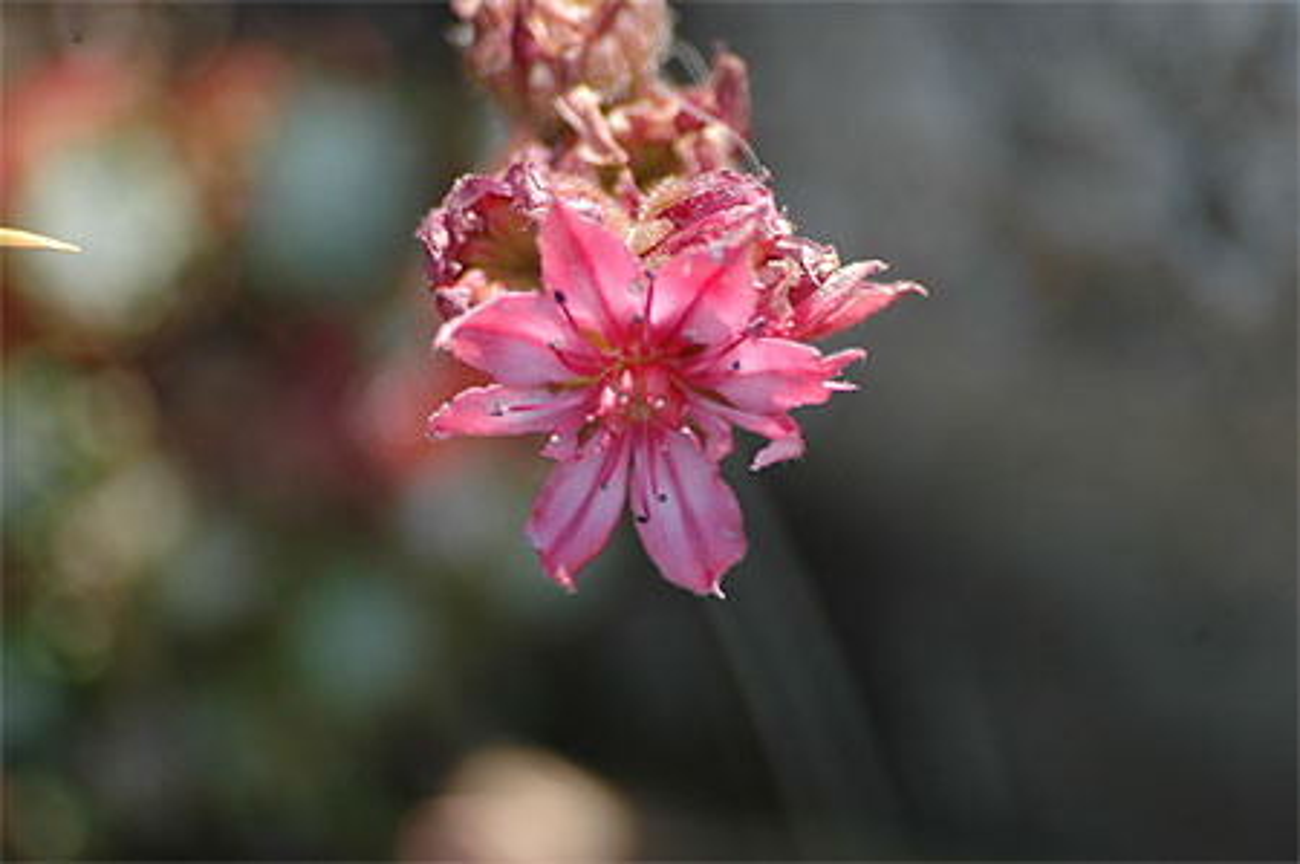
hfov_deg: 4.6
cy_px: 432
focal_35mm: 450
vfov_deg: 3.0
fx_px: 16232
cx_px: 650
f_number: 5.6
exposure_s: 1/200
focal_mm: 300
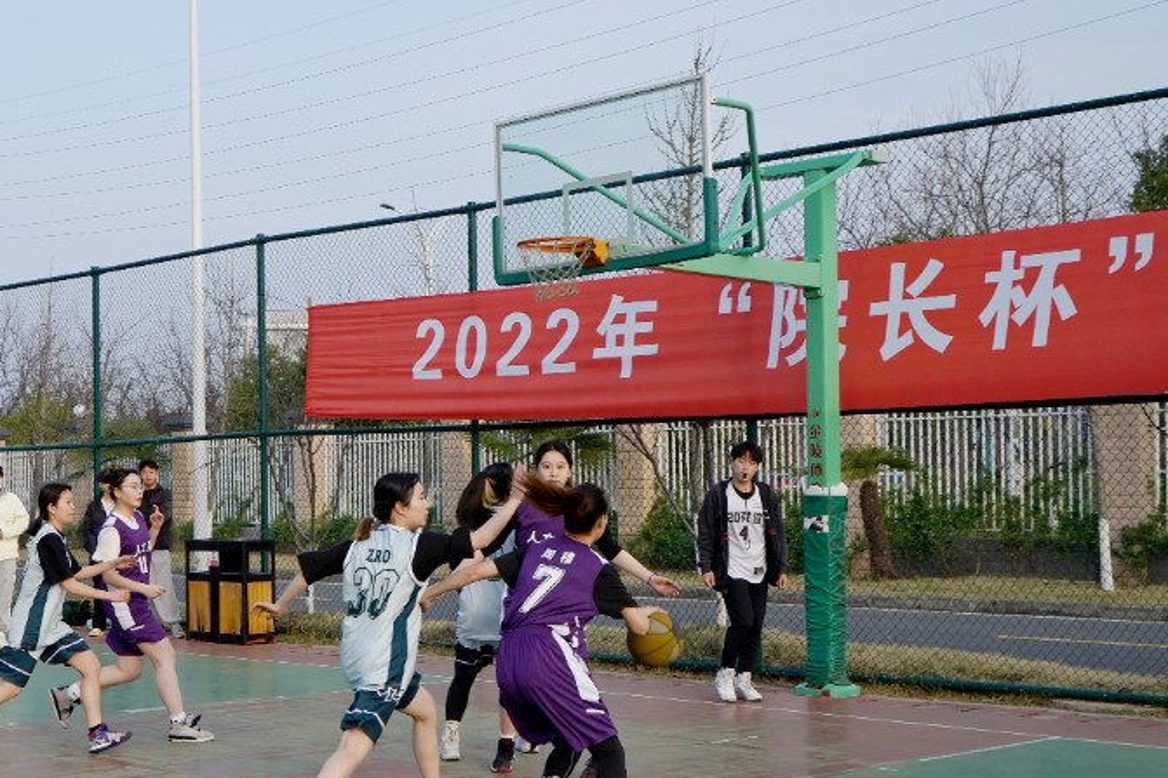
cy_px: 479
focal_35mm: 58
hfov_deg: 34.0
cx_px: 341
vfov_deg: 23.3
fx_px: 1881
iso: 320
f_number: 9
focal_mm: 38
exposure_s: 1/320
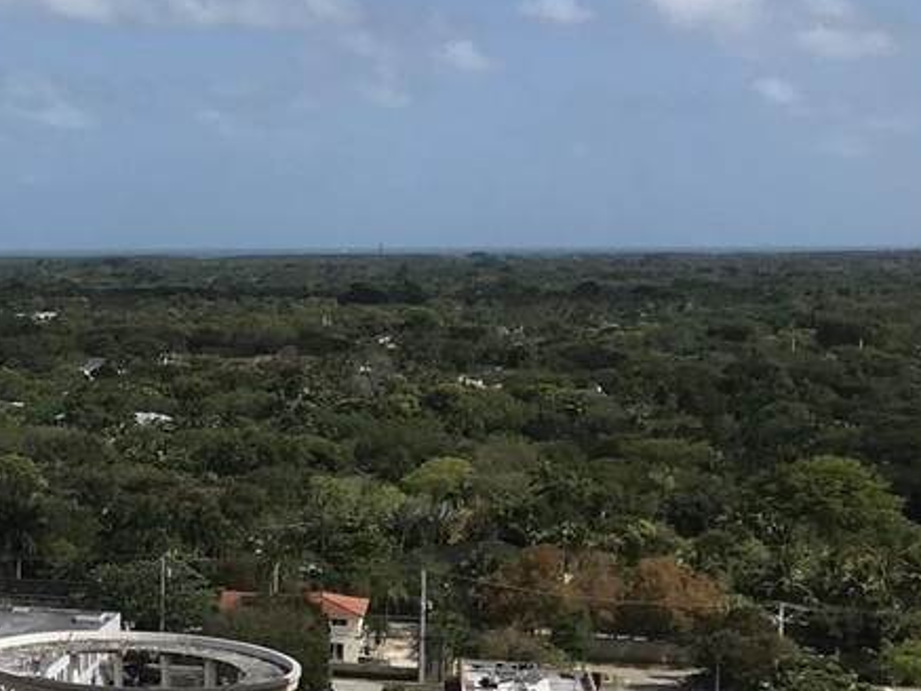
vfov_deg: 17.9
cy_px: 495
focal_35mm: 82
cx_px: -405
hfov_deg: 20.8
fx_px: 2182
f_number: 1.8
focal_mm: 3.99
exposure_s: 1/4808
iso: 20
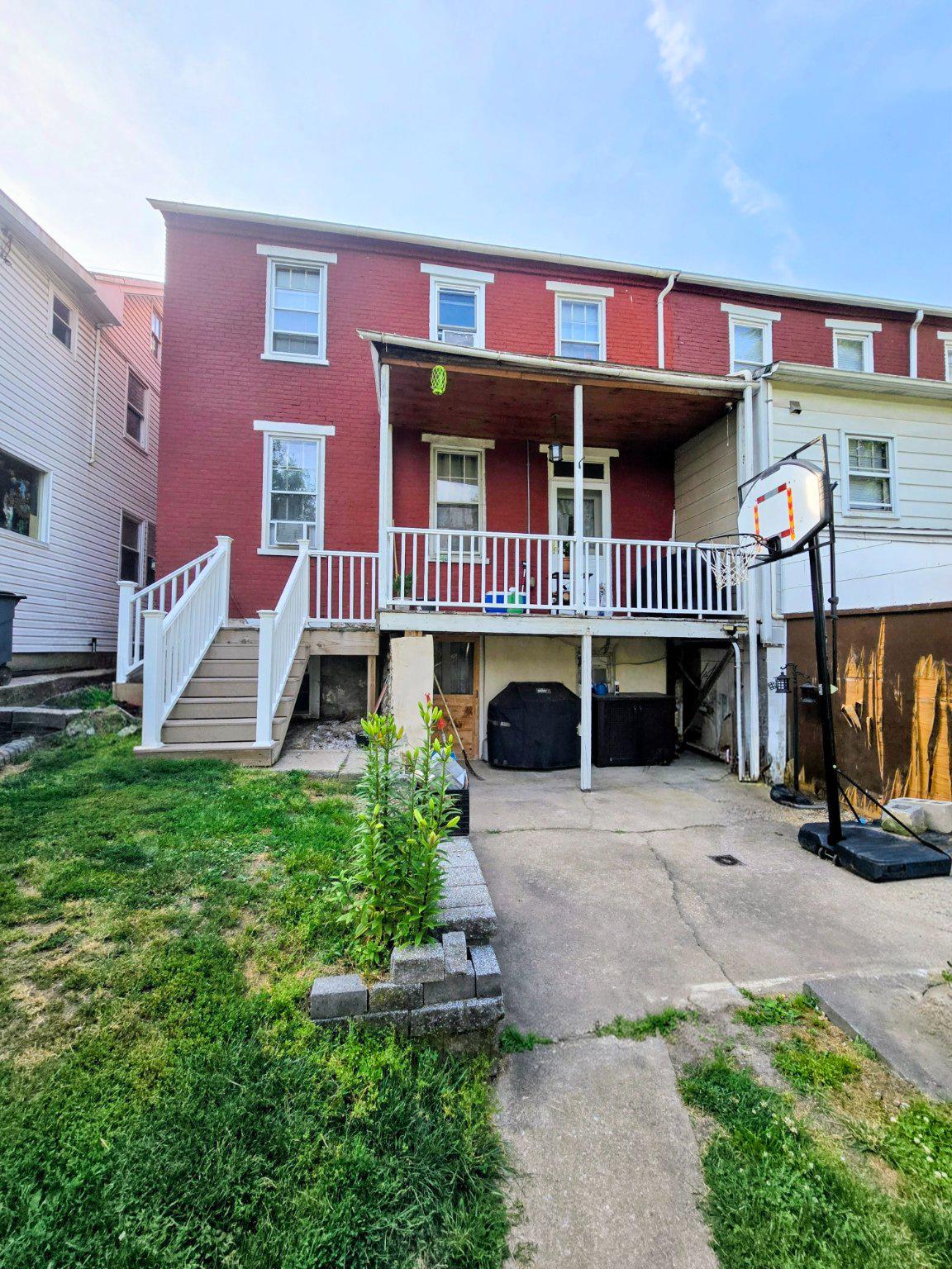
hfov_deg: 89.9
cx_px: 476
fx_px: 477
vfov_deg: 106.2
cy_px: 634
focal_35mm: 13
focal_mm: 2.2
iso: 50
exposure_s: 1/681
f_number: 2.2
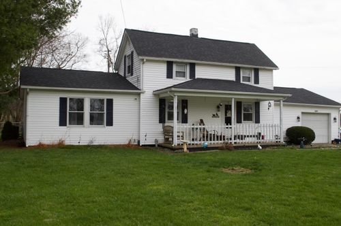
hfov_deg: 53.2
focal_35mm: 36
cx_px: 170
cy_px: 113
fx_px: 341
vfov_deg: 36.8
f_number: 8
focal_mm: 24
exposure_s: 1/200
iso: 100
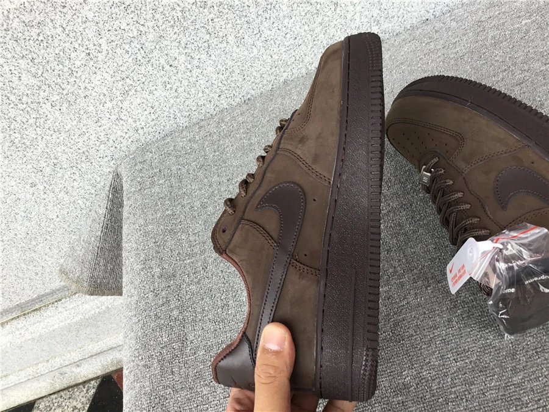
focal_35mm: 31
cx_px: 274
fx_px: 492
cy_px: 206
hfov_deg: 58.4
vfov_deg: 45.4
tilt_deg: -52.5
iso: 32
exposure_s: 1/100
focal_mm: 3.3
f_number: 2.4
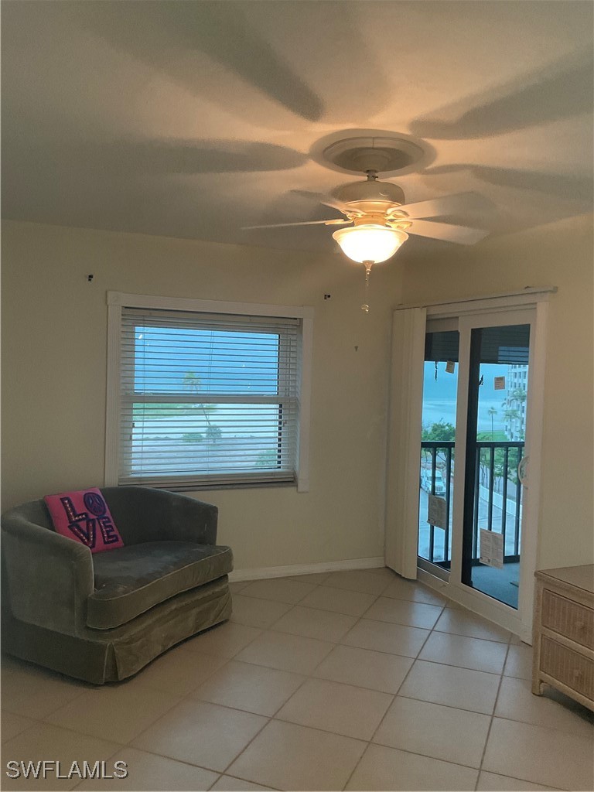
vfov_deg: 61.7
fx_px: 664
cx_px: 297
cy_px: 396
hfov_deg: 48.2
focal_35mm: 29
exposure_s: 1/60
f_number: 1.8
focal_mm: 3
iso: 100
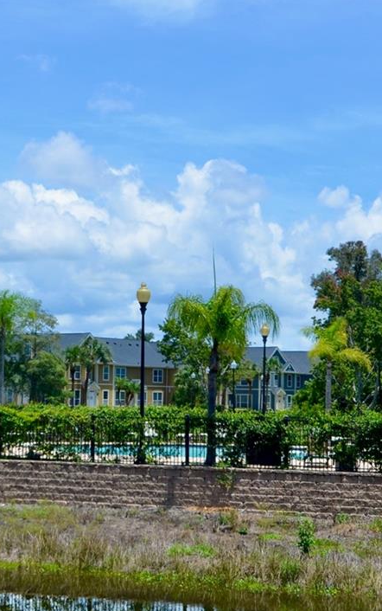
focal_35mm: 76
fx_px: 1264
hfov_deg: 17.1
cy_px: 346
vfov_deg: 27.1
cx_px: 79
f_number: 9
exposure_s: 1/320
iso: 100
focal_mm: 22
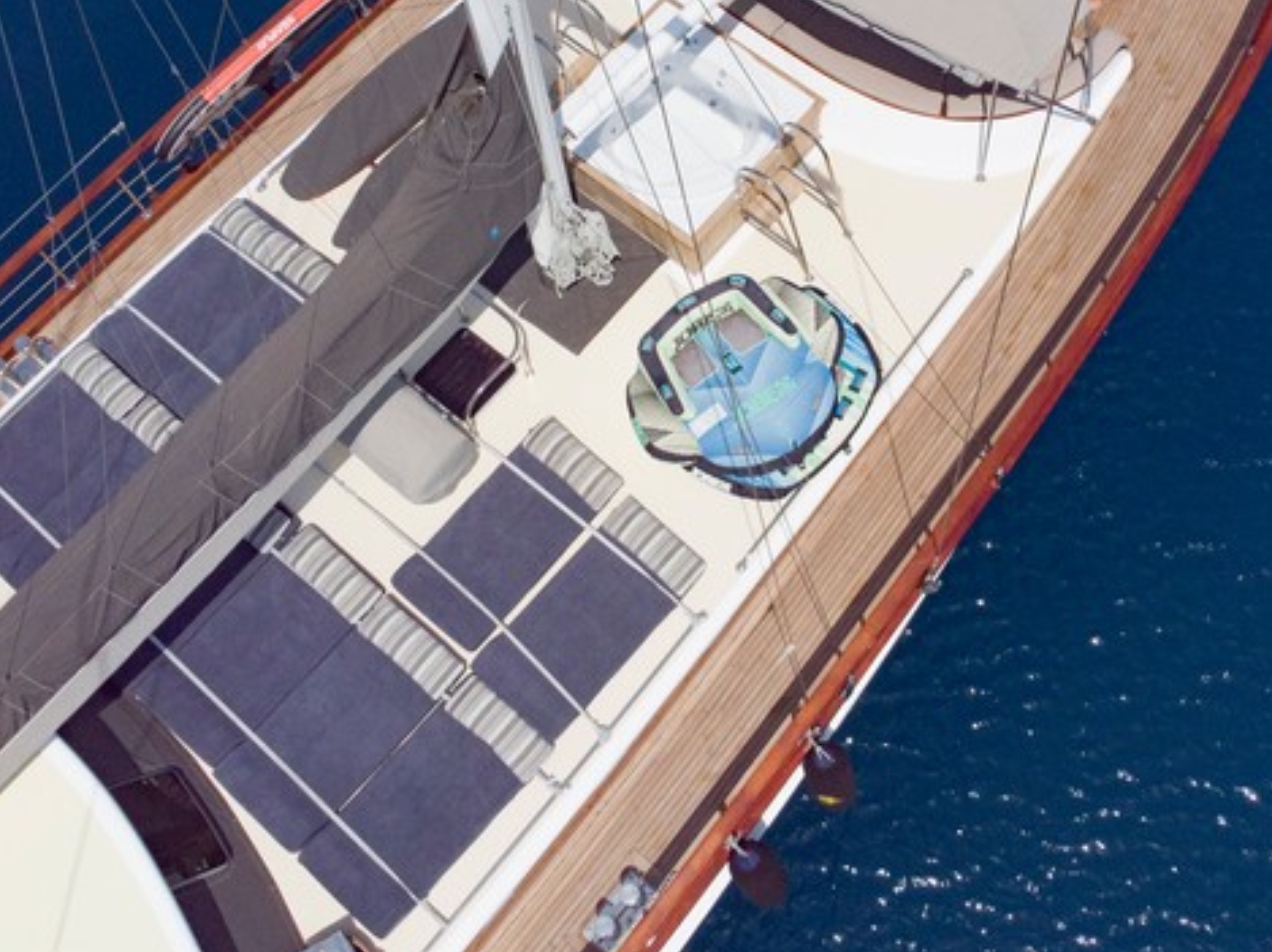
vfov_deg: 34.6
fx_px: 1505
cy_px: 287
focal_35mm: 41
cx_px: 717
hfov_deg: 45.7
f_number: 2.8
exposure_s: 1/8000
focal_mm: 4.5
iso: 105
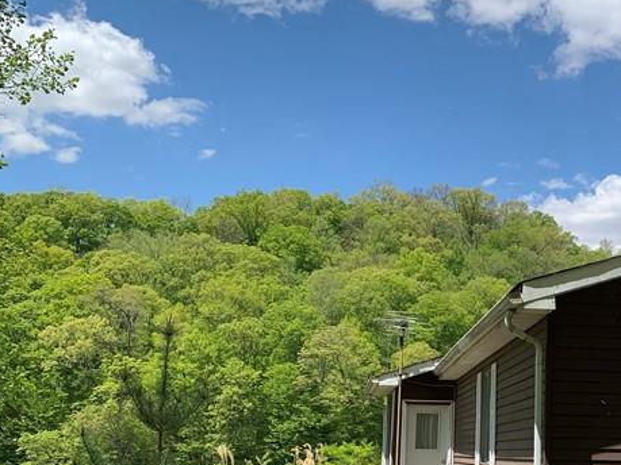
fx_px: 1040
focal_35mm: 58
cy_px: 399
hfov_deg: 30.7
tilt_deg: +5.2
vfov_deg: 24.6
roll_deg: -0.5
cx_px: 632
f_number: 1.8
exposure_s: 1/1585
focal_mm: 4.25
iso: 25
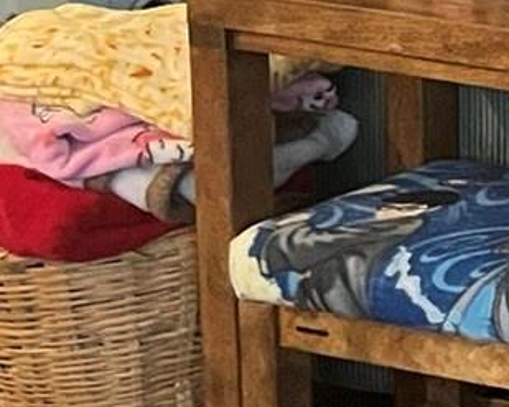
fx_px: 2530
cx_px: 1502
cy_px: -280
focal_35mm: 168
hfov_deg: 9.3
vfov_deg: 8.9
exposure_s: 1/60
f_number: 1.6
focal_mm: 5.1
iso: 320
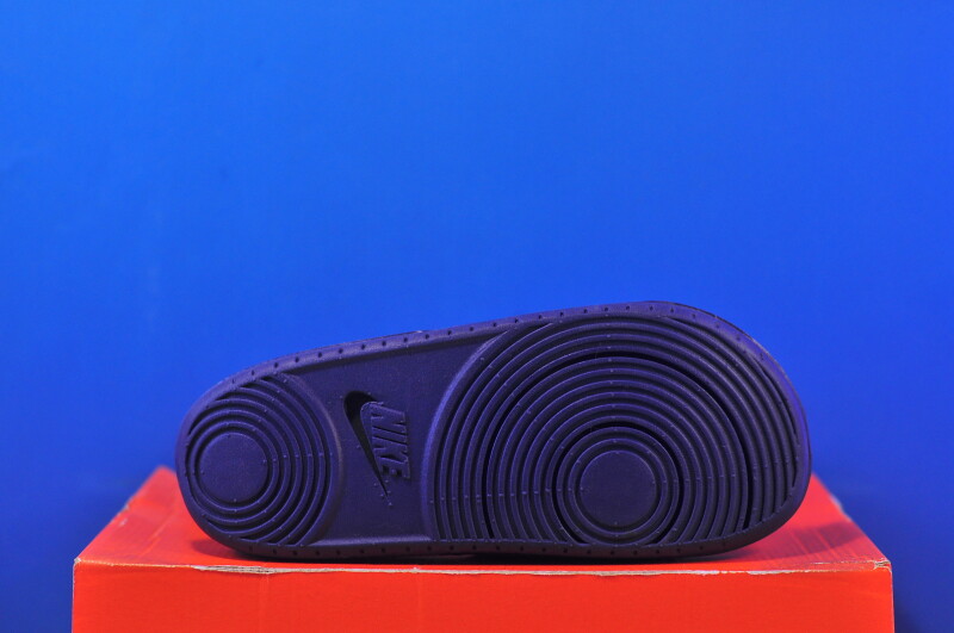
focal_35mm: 75
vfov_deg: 18.1
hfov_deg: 27.0
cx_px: 477
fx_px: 1985
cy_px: 316
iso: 250
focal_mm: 50
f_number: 2.5
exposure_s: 1/320
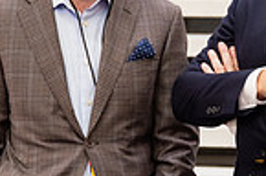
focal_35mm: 195
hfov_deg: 10.6
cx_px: 180
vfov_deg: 7.0
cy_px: 104
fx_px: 1438
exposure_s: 1/160
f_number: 3.2
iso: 1250
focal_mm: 47
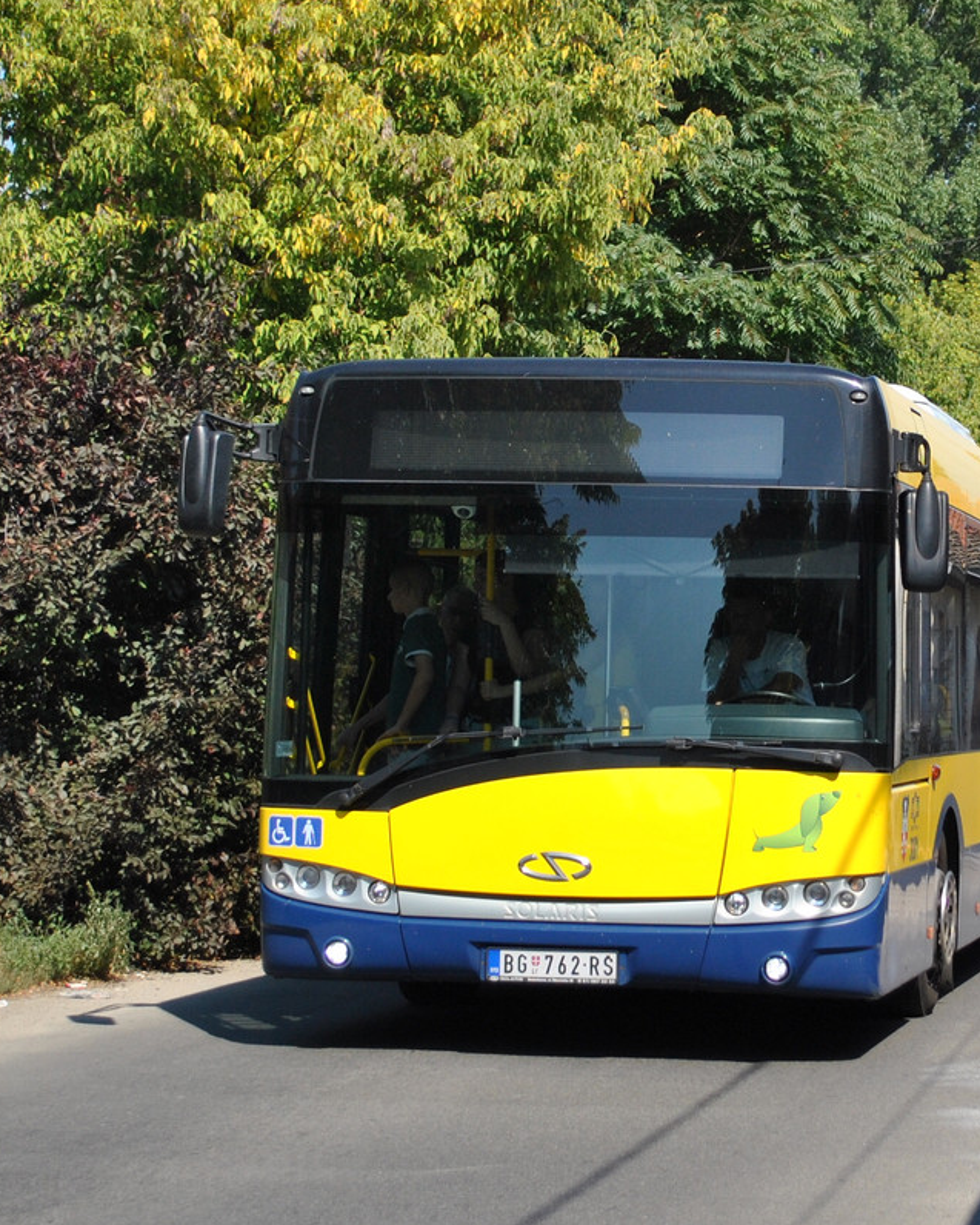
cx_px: 606
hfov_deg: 22.4
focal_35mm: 68
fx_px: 2465
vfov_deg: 27.9
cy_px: 612
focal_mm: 32
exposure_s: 1/1000
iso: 200
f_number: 4.8
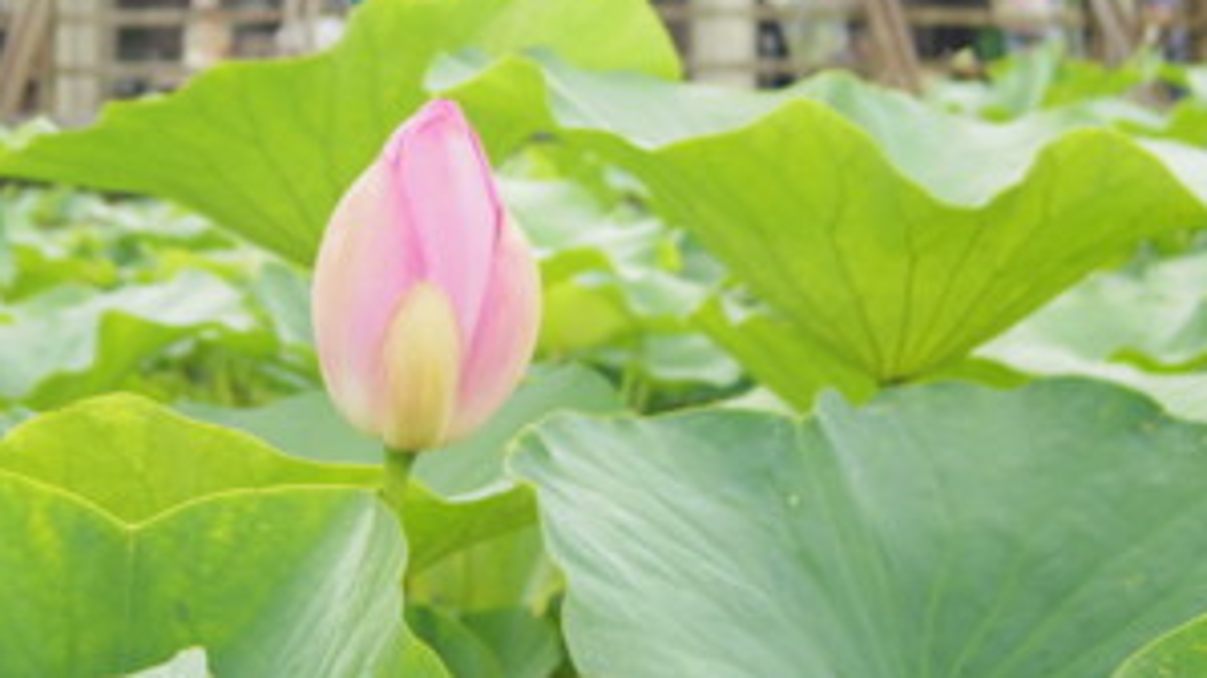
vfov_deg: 18.4
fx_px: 2048
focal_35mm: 64
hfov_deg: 32.7
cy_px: 40
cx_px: 452
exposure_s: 1/200
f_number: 1.9
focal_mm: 8.5
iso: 200
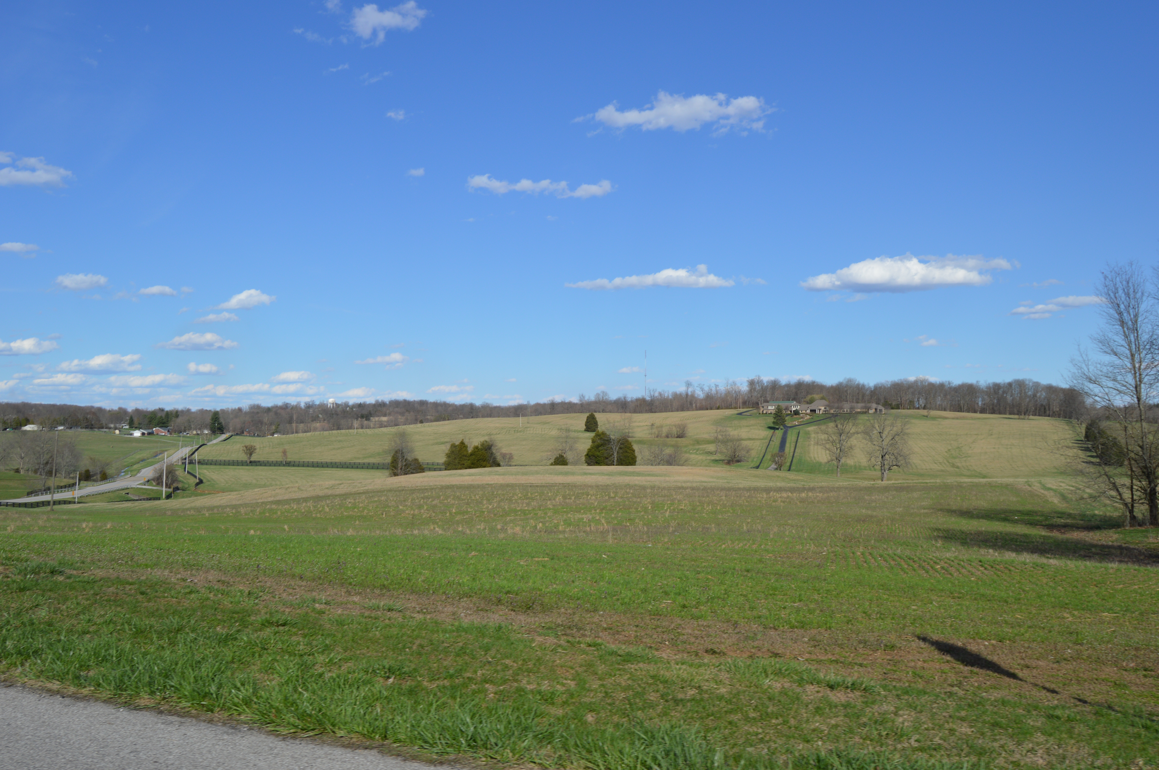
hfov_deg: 62.0
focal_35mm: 30
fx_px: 965
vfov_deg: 43.5
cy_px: 385
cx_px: 580
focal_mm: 20
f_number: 9
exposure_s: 1/320
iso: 100
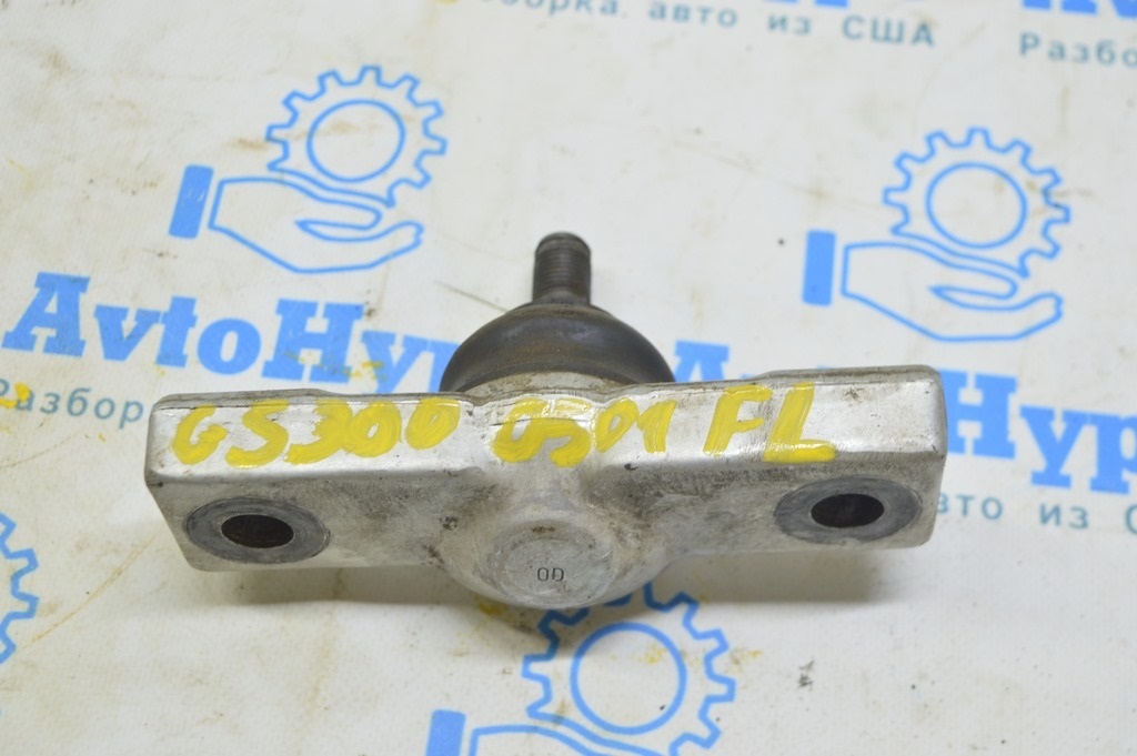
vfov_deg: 23.7
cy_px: 378
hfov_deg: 35.1
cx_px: 568
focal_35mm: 57
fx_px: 1799
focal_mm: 38
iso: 400
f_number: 5.6
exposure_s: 1/20
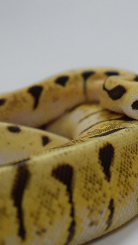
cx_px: 133
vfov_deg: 16.4
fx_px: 851
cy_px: 122
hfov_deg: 9.2
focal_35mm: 131
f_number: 5.6
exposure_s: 1/400
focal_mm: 55
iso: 3200
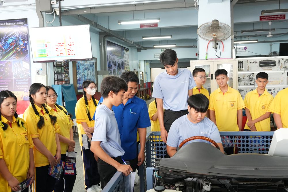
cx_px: 144
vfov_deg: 34.2
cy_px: 96
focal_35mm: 39
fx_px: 312
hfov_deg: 49.5
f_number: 4.5
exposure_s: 1/60
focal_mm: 26
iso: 2000
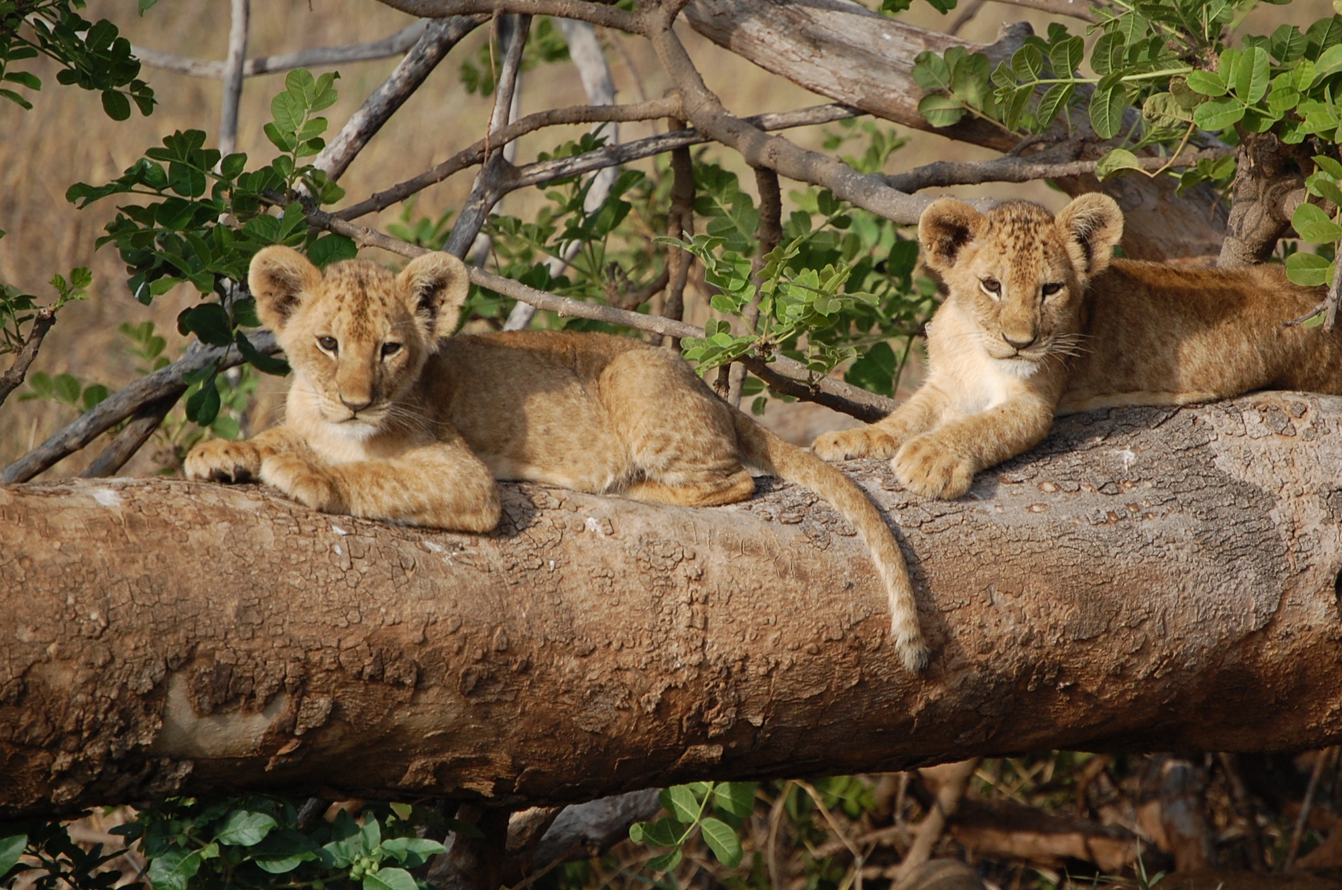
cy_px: 444
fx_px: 12726
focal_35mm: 342
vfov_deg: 4.0
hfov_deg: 6.0
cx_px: 743
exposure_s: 1/1000
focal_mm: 200
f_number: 5.6
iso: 400
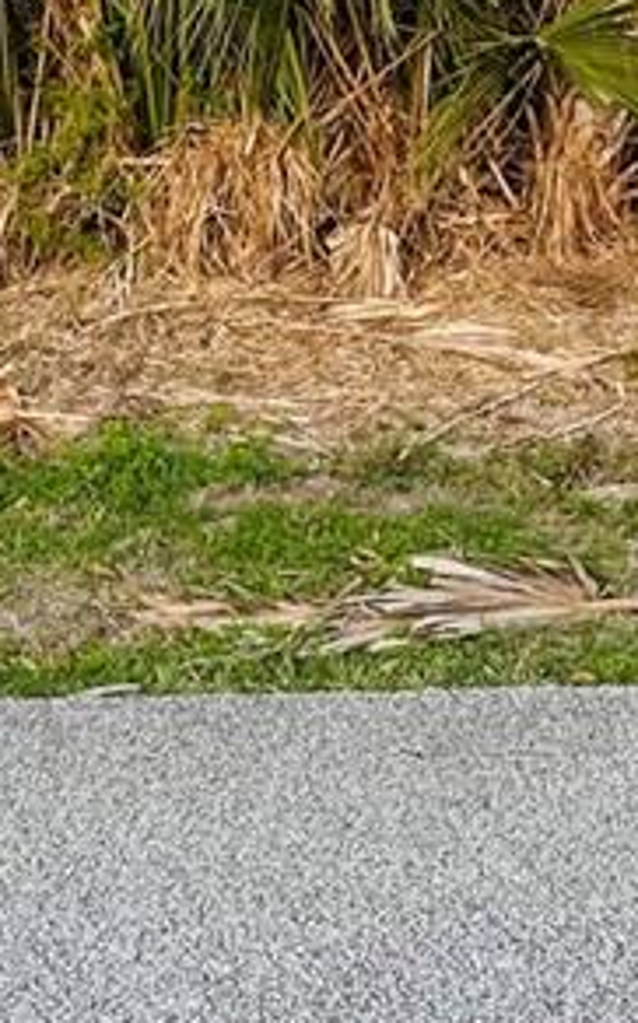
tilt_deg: +2.0
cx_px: 319
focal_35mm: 61
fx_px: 1700
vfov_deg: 30.4
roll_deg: -0.3
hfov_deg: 21.3
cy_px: -74
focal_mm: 2.22
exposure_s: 1/99
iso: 80
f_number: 2.2
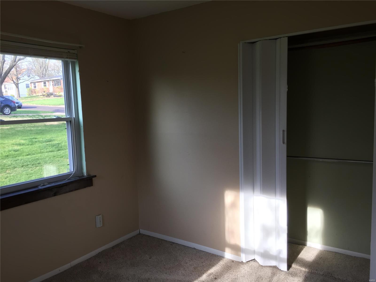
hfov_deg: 61.7
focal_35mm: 29
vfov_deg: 48.2
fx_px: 315
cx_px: 188
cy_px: 141
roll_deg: +1.7
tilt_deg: -4.9
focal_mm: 4.15
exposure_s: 1/60
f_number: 2.2
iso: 32
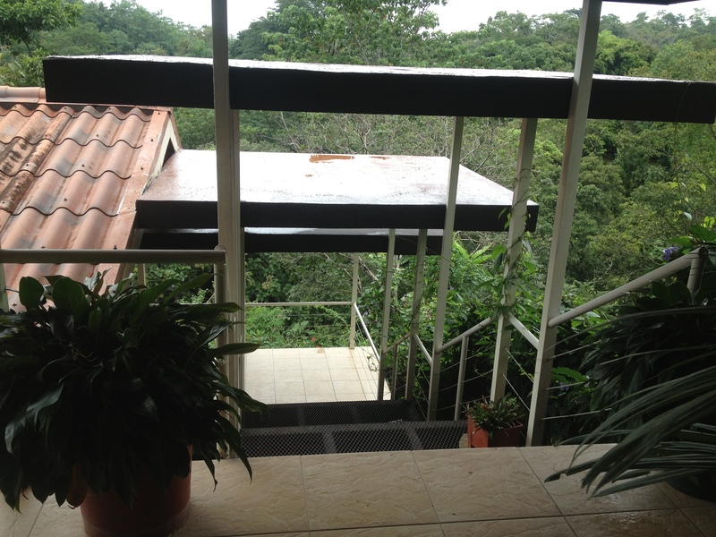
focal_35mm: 35
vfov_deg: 40.7
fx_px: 724
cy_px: 268
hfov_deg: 52.6
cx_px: 358
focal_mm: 4.28
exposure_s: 1/253
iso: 50
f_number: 2.4
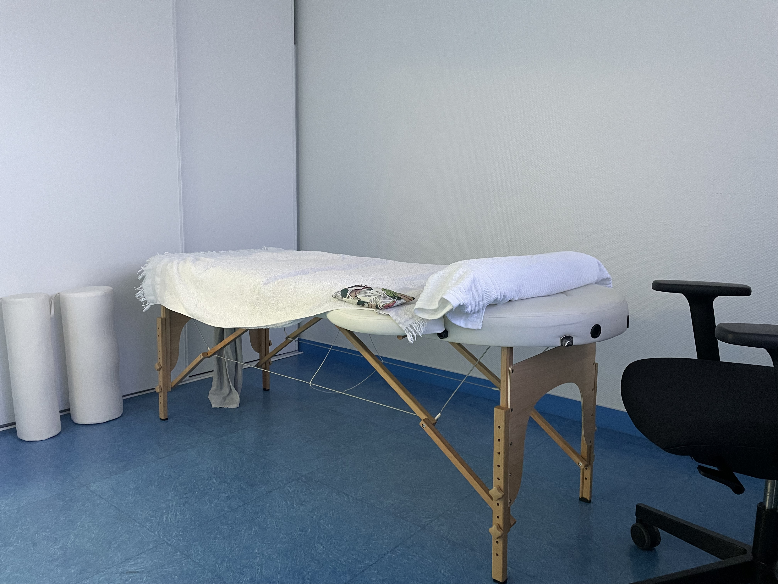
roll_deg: -0.7
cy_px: 292
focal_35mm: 26
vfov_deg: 53.1
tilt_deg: -7.9
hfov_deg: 67.3
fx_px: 584
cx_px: 389
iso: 250
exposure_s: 1/50
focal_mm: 4.2
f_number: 1.6
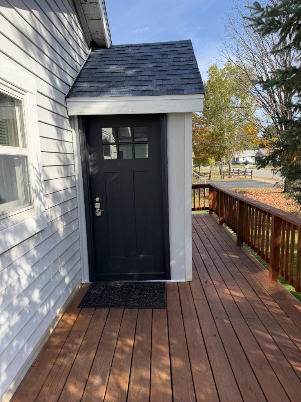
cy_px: 201
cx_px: 150
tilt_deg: -8.3
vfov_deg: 71.6
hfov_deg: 56.8
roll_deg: +2.3
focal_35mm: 24
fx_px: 278
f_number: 1.78
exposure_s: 1/2000
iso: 100
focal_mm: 6.76
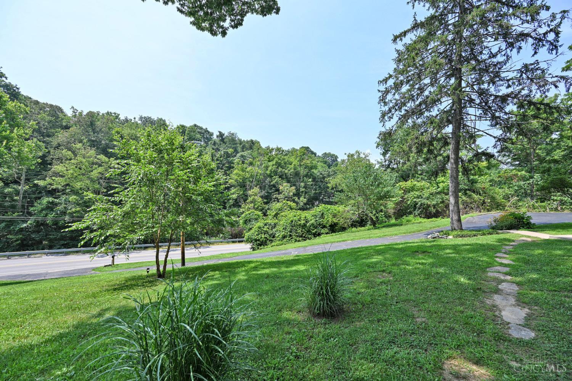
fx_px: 222
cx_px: 286
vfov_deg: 81.2
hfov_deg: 104.3
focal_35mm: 14
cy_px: 190
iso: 100
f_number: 6.3
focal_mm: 14
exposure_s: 1/320
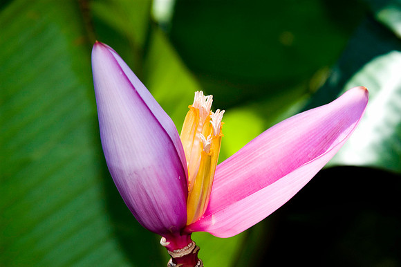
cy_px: 134
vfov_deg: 8.7
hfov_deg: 13.0
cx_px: 200
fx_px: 1753
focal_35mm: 158
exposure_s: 1/100
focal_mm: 105
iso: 400
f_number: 11
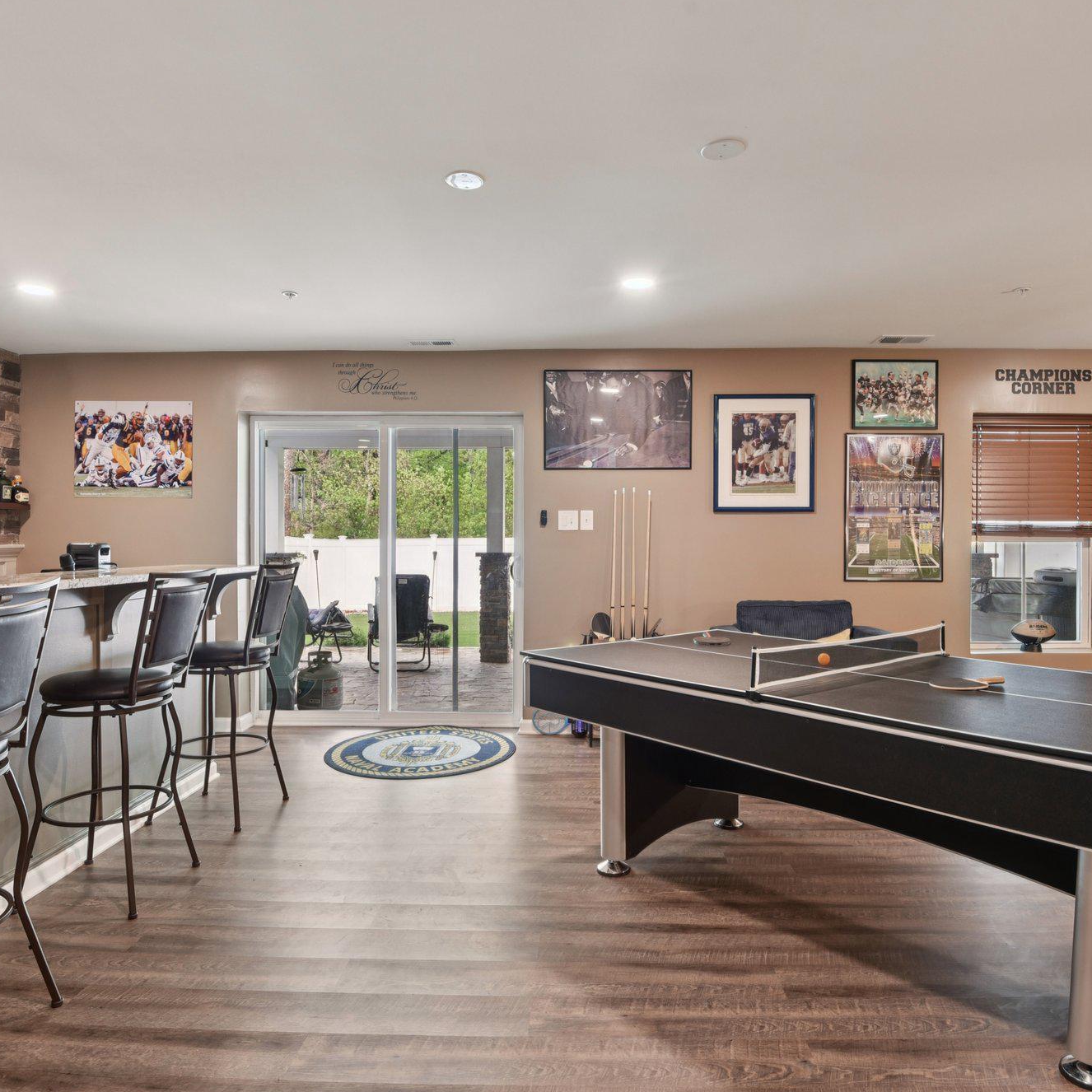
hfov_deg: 72.1
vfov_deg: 72.1
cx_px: 559
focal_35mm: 21
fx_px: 749
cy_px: 541
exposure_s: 1/4
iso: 400
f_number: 8
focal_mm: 16
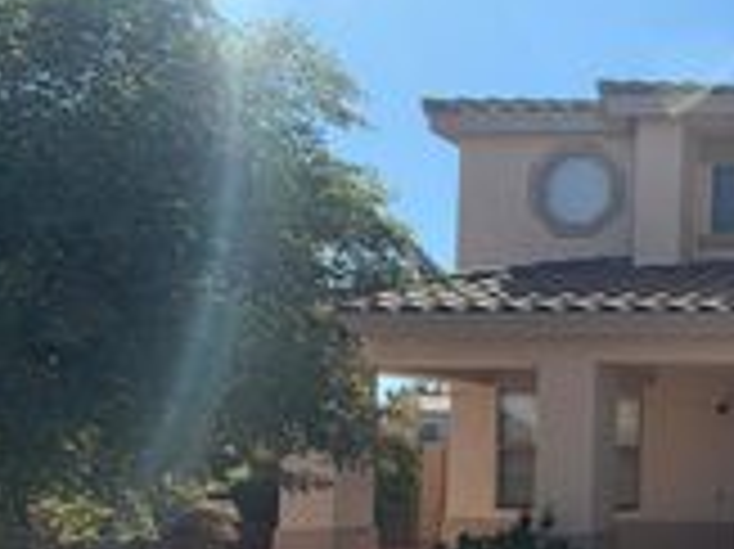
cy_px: 430
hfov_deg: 31.1
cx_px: 1009
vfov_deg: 32.7
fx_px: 911
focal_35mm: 43
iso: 20
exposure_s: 1/820
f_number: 2.2
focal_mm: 2.22
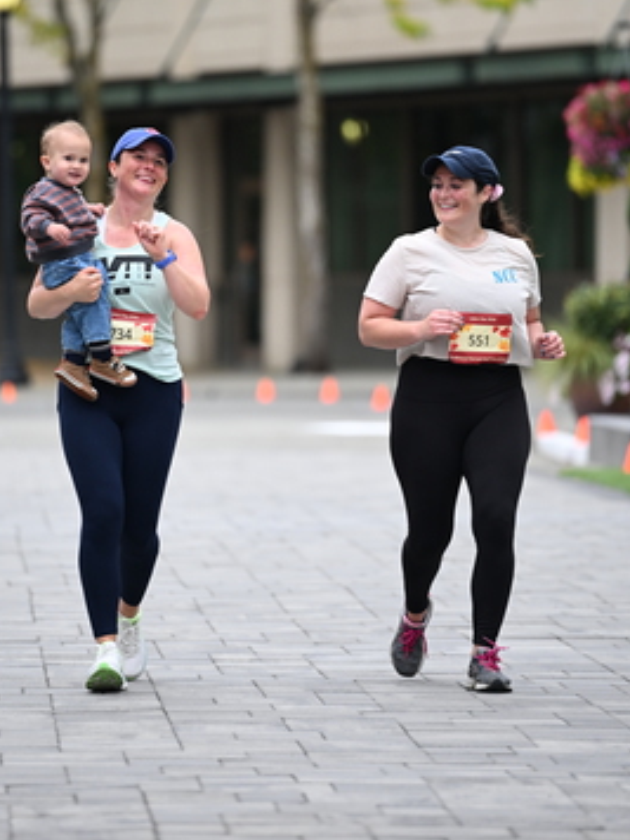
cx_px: 256
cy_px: 293
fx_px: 7207
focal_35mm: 297
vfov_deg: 6.7
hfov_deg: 5.0
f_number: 2.8
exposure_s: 1/1600
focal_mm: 200
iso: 640
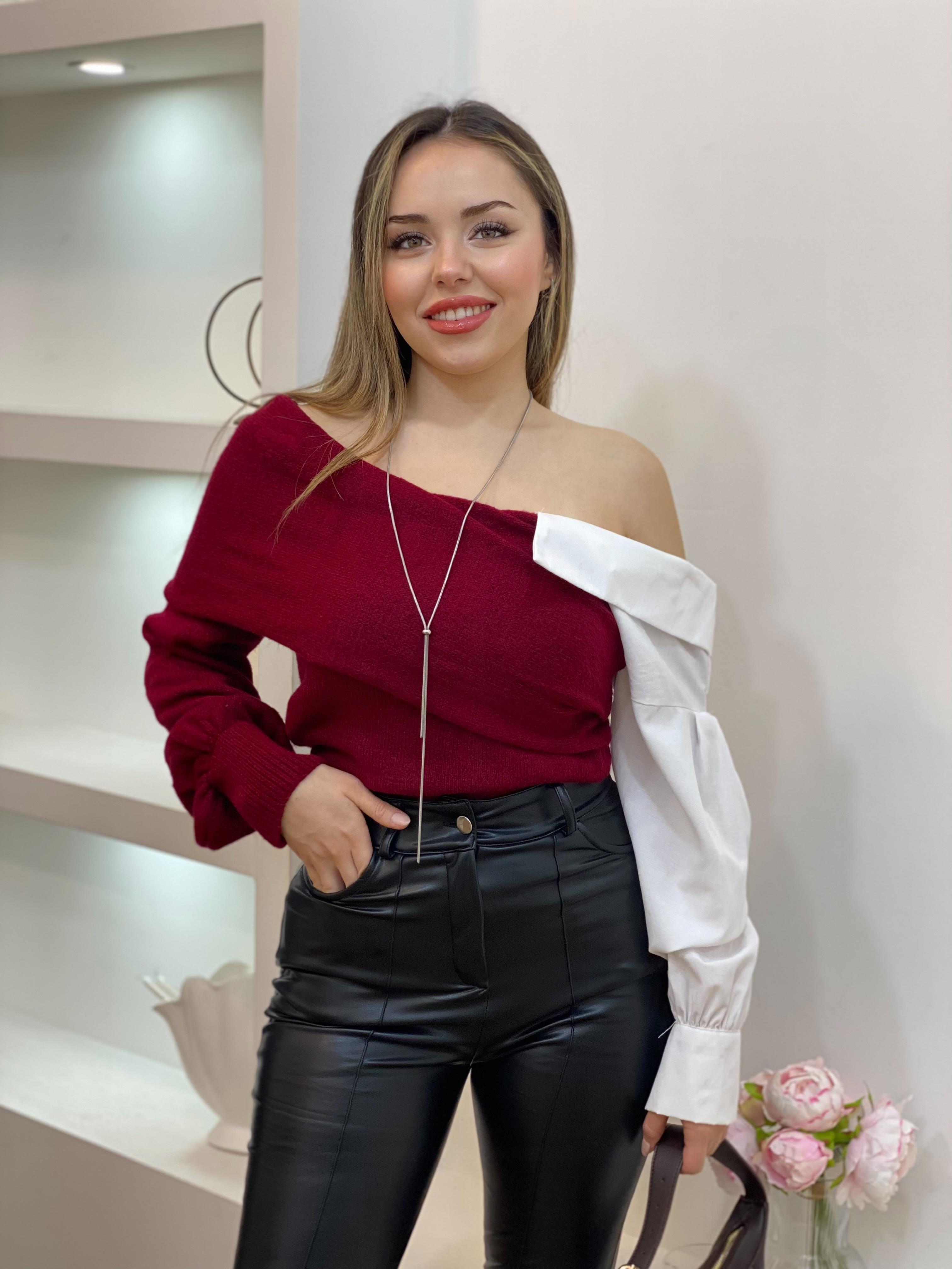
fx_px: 1907
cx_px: 476
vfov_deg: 36.8
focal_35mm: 52
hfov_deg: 28.0
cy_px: 634
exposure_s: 1/100
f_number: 2
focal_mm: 6
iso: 100
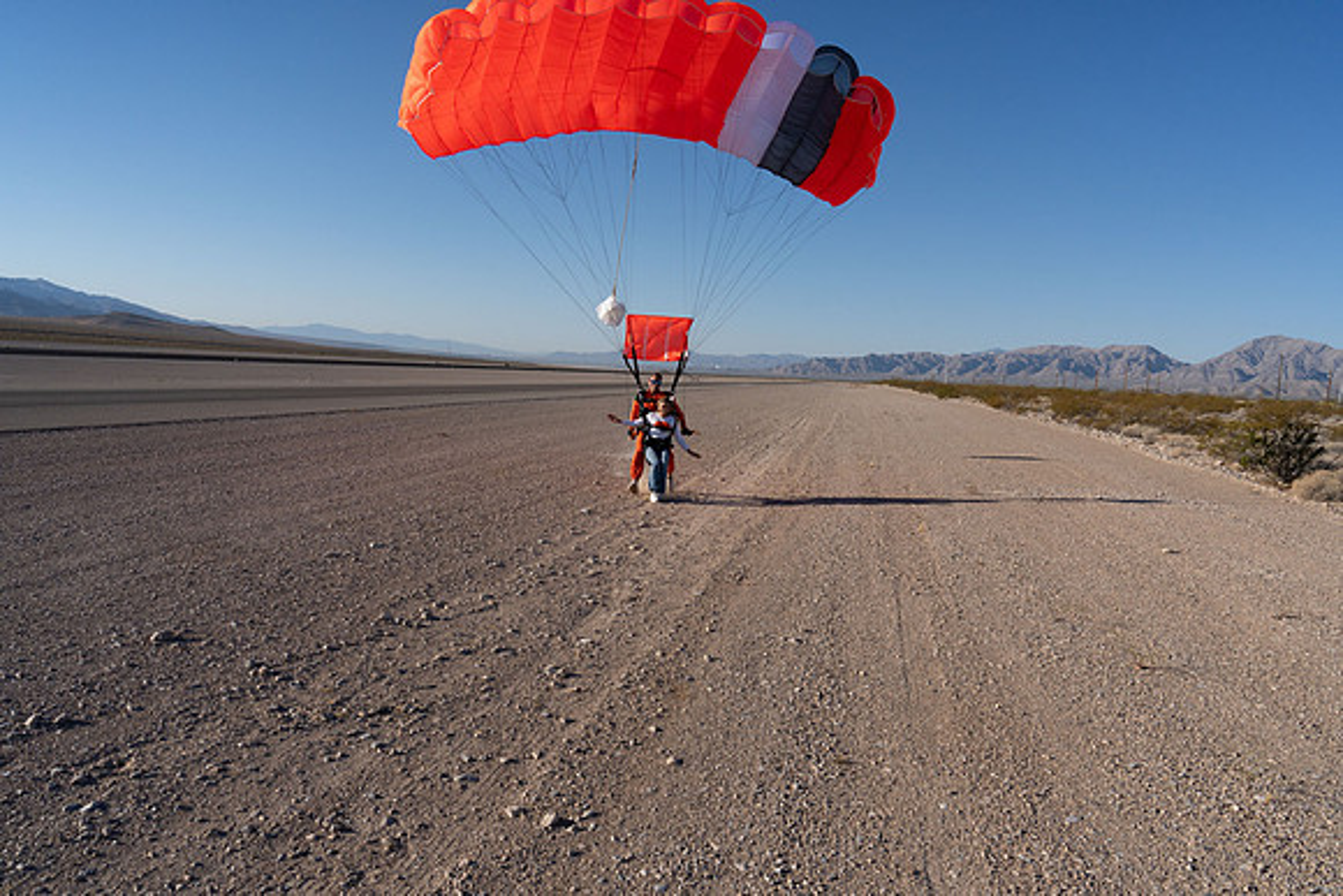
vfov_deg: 53.2
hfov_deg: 73.7
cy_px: 448
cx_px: 672
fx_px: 896
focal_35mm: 24
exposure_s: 1/2000
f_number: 10
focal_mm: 24
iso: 800
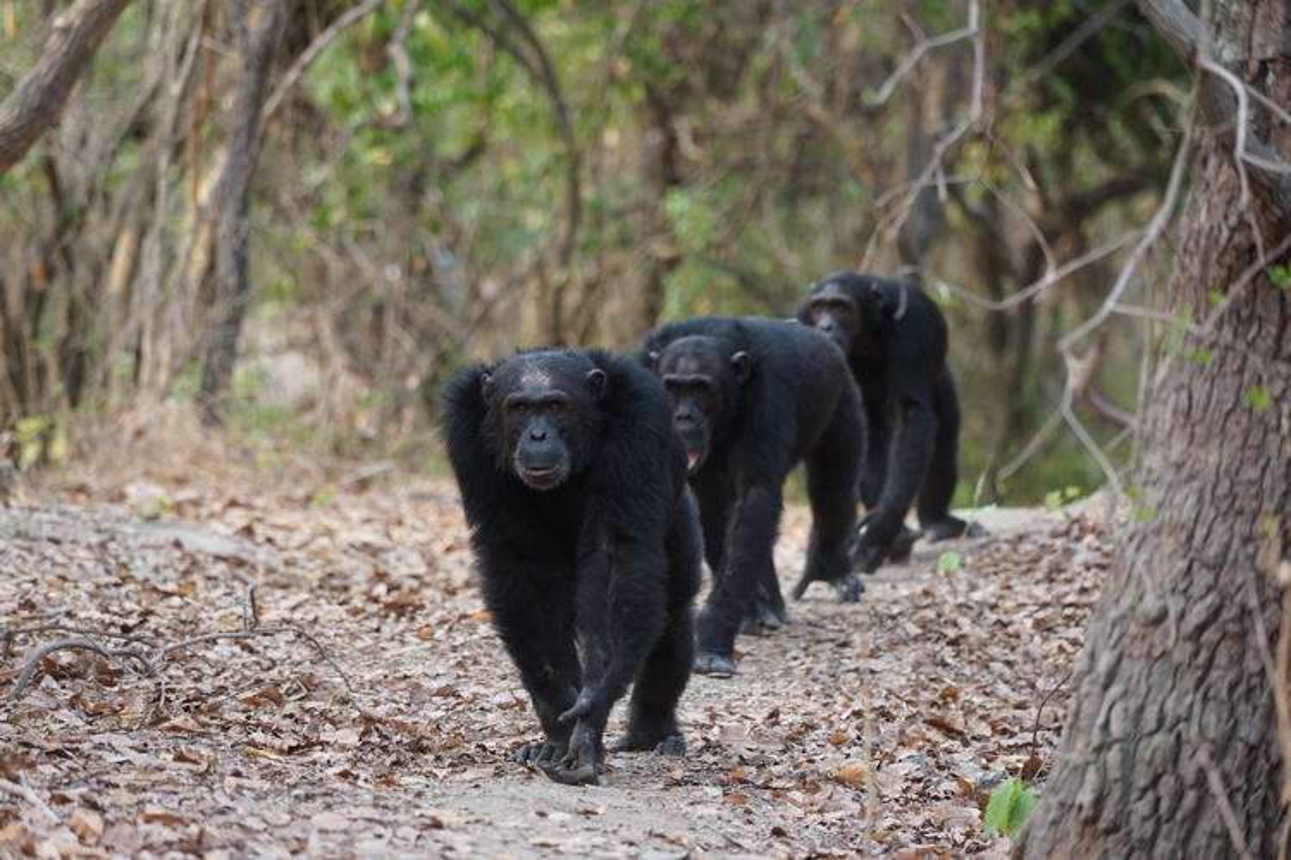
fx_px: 6132
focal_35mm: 171
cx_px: 646
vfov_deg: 8.0
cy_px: 430
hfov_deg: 12.0
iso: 320
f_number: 4
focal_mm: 171
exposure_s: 1/200
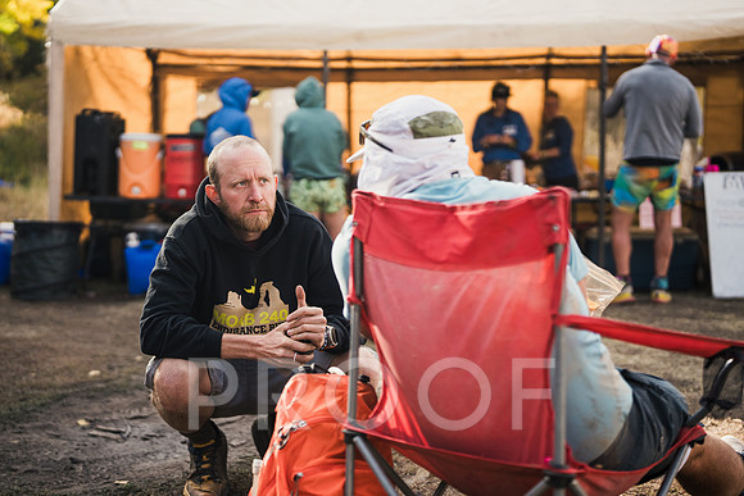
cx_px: 372
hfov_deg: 39.6
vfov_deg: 27.0
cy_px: 248
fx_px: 1034
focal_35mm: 50
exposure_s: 1/6400
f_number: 1.6
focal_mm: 50
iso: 500
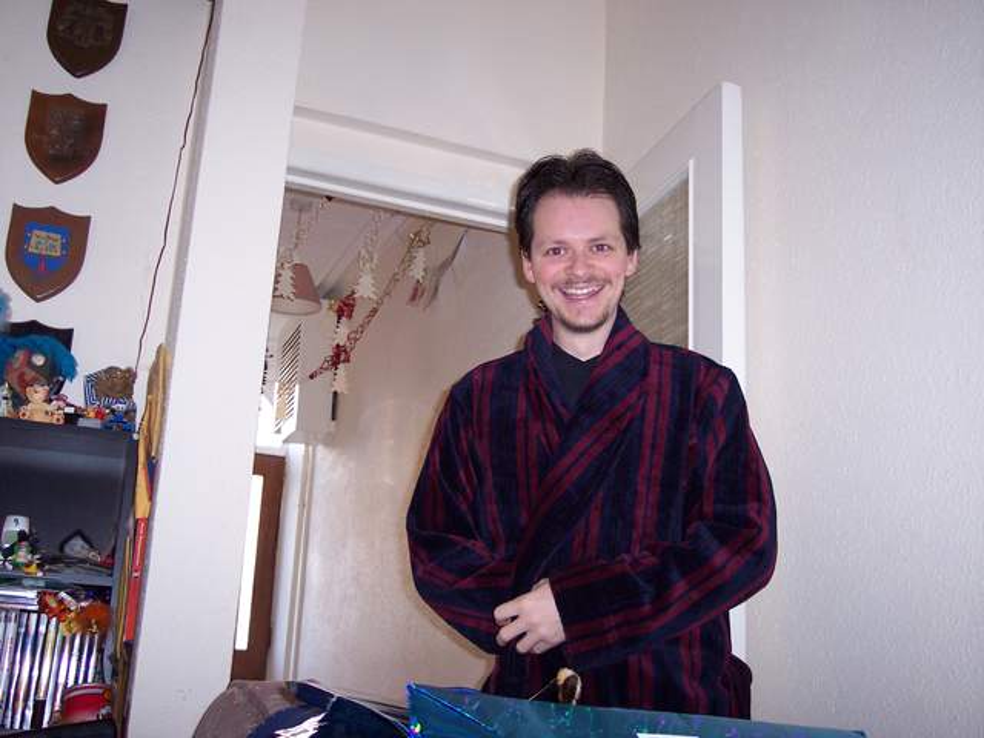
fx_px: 1080
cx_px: 492
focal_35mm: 38
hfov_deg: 49.0
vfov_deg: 37.7
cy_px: 369
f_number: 2.8
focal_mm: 8
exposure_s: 1/30
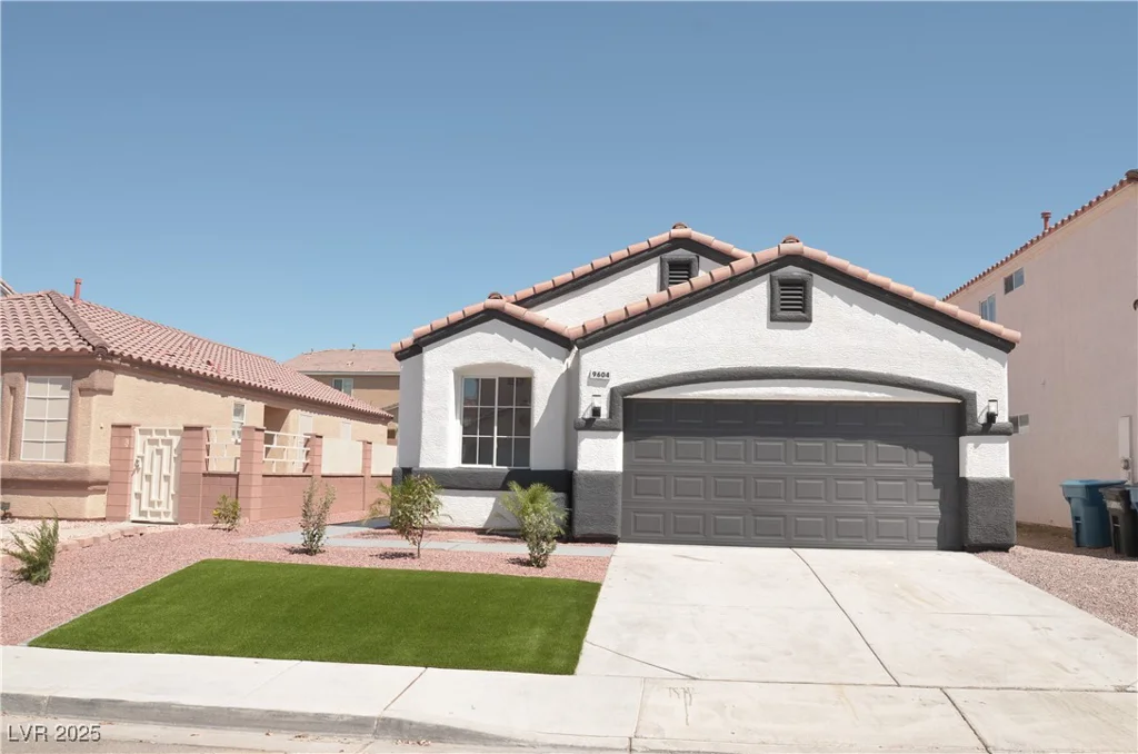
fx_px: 852
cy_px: 377
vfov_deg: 47.7
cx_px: 569
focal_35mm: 27
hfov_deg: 67.5
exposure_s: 1/500
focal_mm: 18
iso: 200
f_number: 7.1
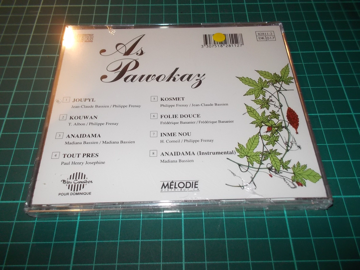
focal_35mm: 29
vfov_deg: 48.2
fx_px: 302
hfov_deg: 61.7
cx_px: 180
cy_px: 135
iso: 200
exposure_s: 1/30
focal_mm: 4.1
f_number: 3.3
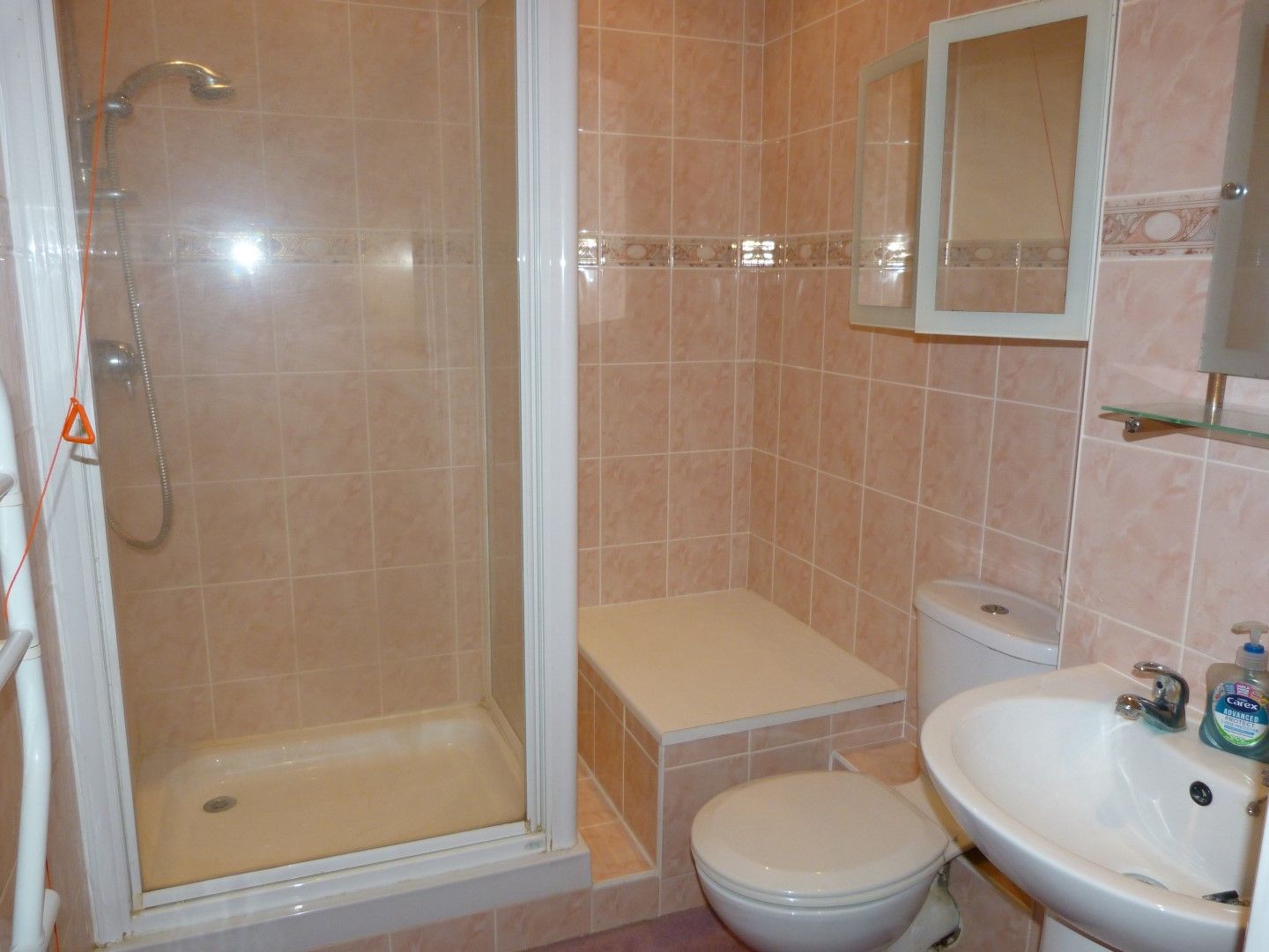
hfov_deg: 69.4
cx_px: 634
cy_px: 476
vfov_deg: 54.9
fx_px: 916
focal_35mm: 25
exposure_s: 1/60
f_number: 2.8
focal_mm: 4.5
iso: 125
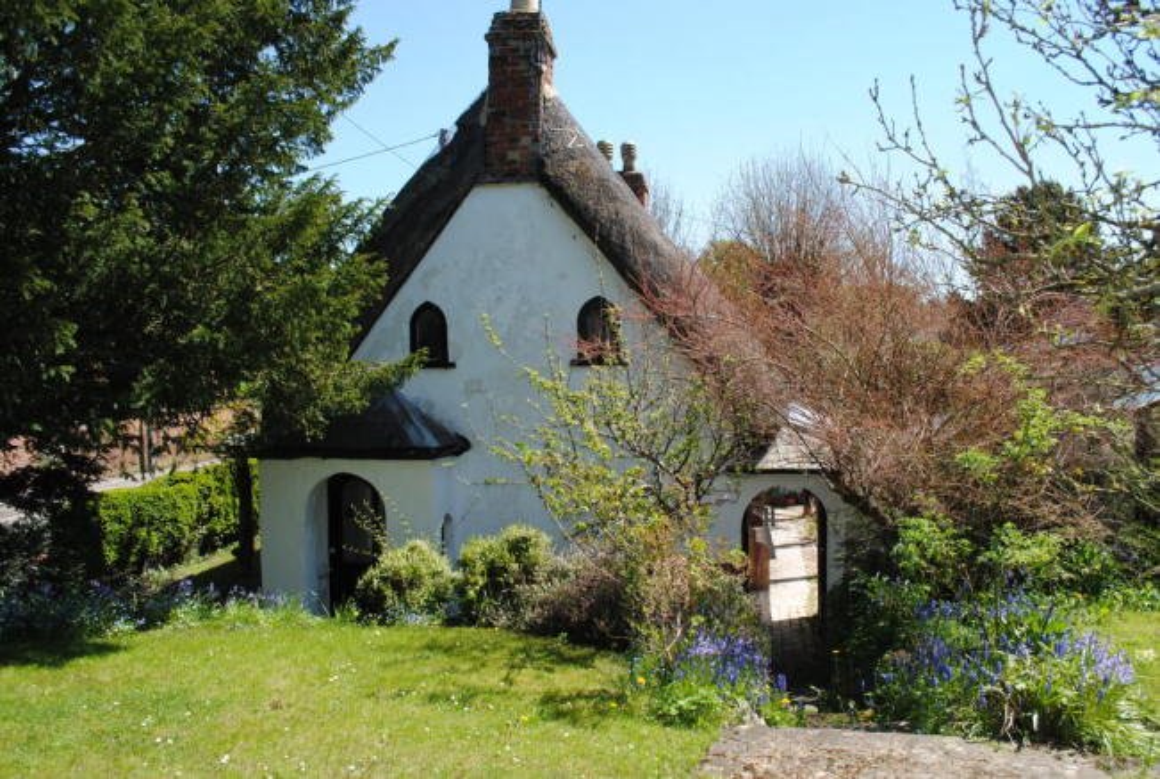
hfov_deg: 67.3
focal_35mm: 27
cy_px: 390
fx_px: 872
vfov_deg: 48.1
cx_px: 580
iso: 100
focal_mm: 18
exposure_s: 1/200
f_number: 6.3
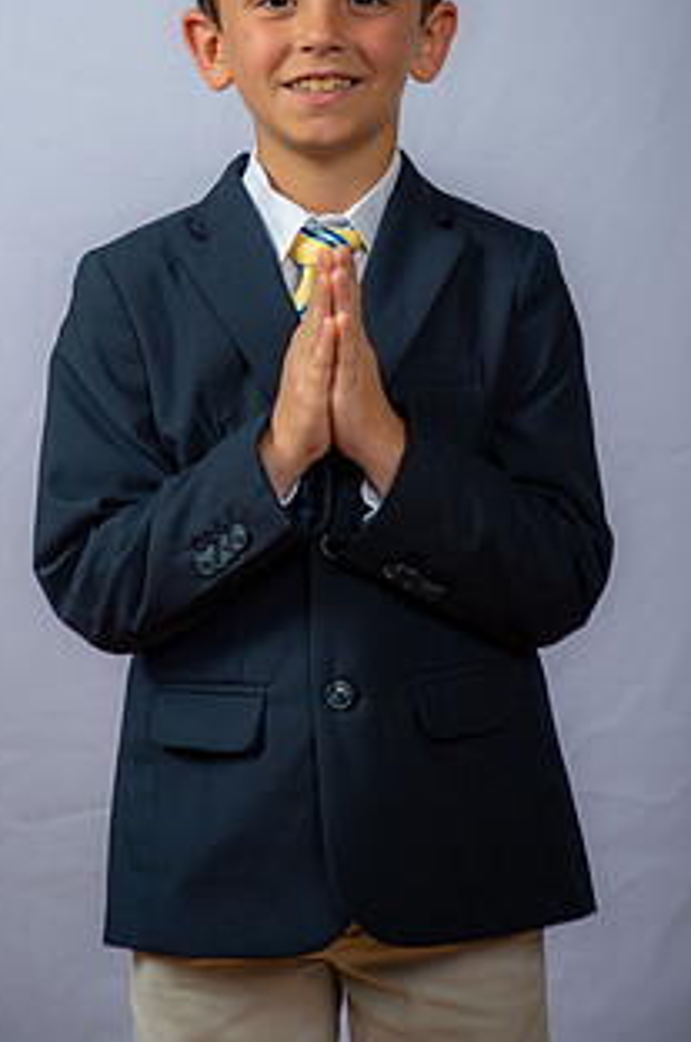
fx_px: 3004
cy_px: 314
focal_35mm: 104
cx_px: 315
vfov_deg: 19.6
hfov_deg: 13.1
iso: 250
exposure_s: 1/200
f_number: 5.6
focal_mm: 72
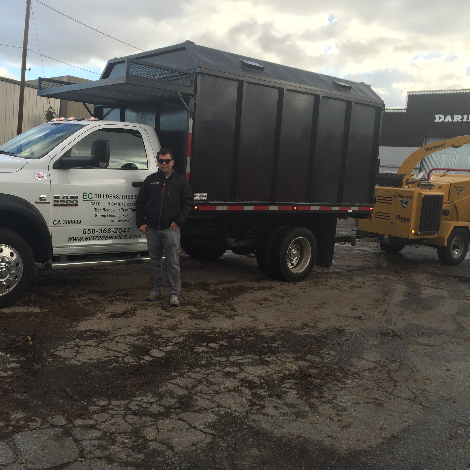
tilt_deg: -5.2
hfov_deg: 46.9
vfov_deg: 47.2
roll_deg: -4.7
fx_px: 538
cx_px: 182
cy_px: 239
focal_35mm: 35
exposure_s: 1/380
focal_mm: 4.15
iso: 32
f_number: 2.2
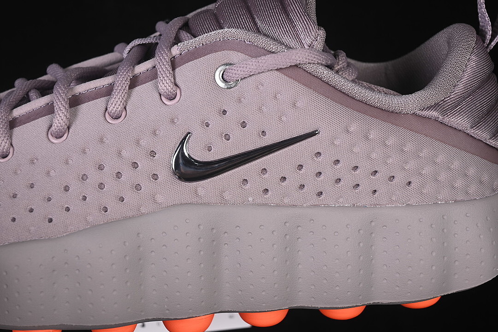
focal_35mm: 75
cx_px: 249
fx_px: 1037
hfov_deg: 27.0
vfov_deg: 18.2
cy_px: 166
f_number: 7.1
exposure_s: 1/80
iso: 160
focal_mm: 50
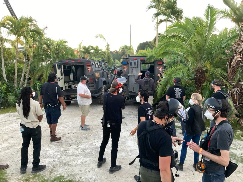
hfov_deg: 63.4
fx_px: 197
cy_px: 91
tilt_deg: -7.9
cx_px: 122
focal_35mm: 28
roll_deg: +2.4
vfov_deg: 49.7
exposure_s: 1/120
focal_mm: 3.99
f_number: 1.8
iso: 80
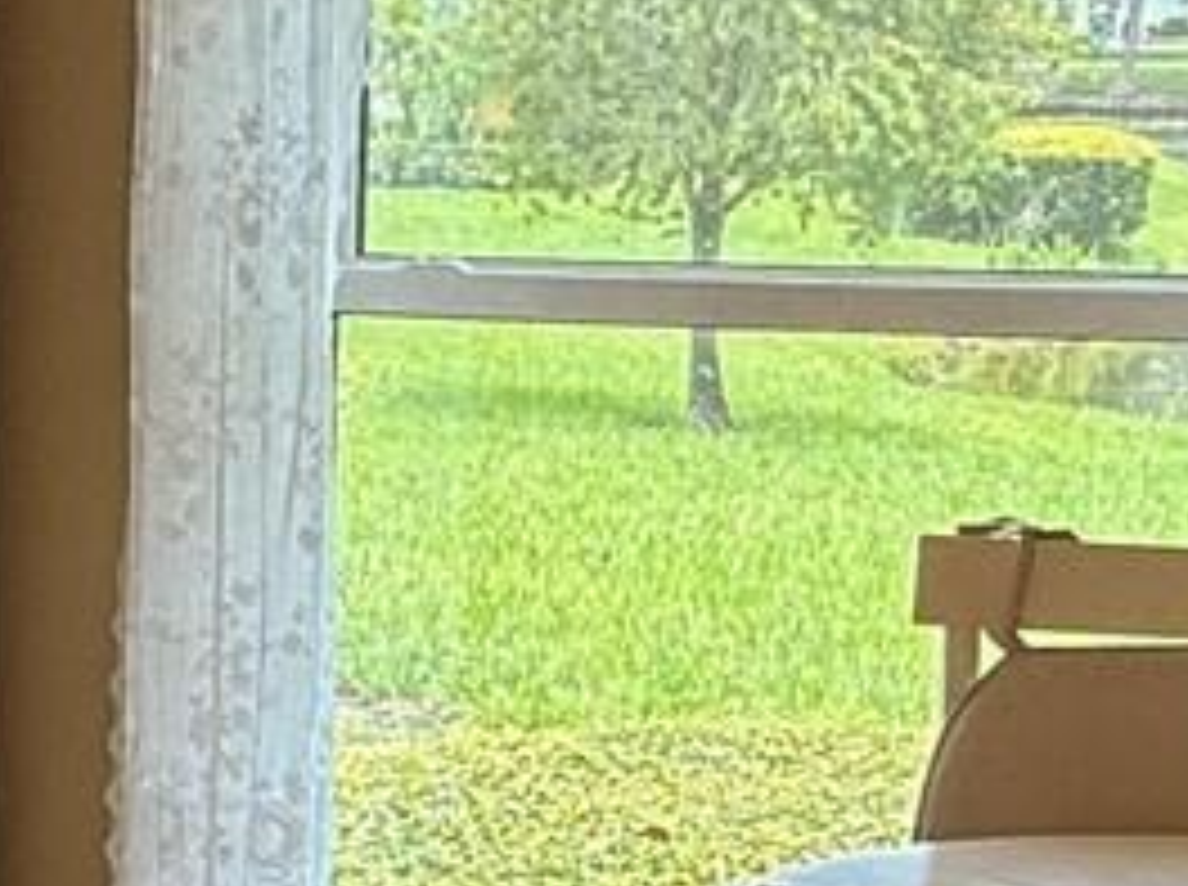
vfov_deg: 17.1
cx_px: -63
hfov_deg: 22.0
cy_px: 785
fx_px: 2912
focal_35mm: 85
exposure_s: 1/142
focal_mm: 2.22
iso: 64
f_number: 2.2
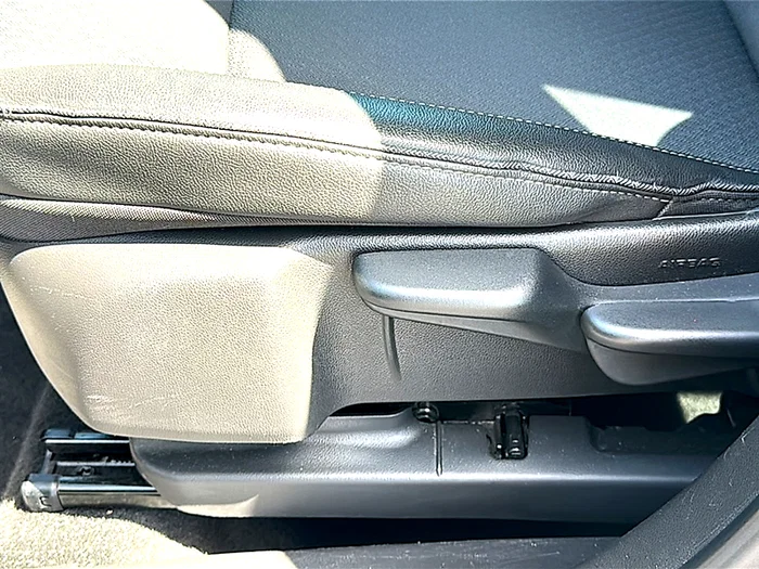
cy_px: 284
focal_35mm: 40
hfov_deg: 46.8
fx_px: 877
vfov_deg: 36.0
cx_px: 380
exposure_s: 1/169
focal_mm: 6.86
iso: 80
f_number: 1.78
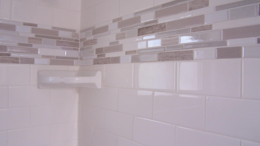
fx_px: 290
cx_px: 130
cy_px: 67
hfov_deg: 48.4
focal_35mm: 42
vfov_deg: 28.3
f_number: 2.8
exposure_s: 1/10
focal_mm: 6.3
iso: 80
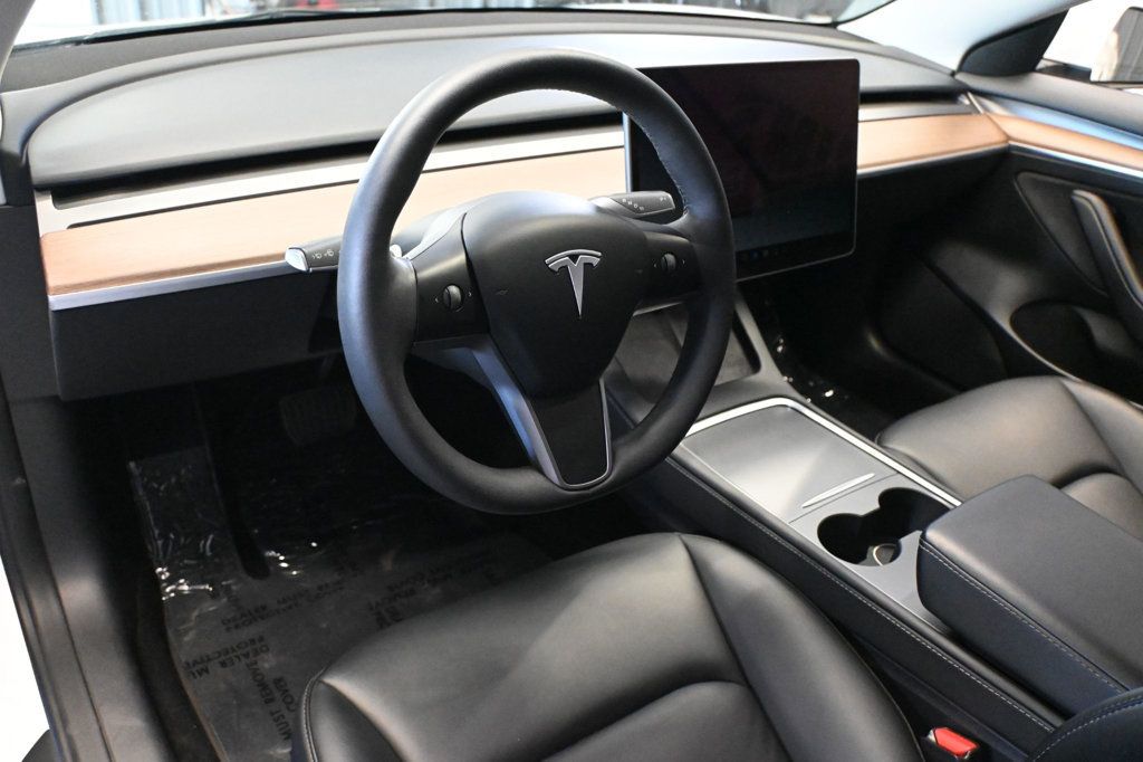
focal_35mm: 30
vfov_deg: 43.6
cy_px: 381
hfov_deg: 61.9
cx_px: 572
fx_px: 952
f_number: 3.8
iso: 9000
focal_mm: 20
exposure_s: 1/60
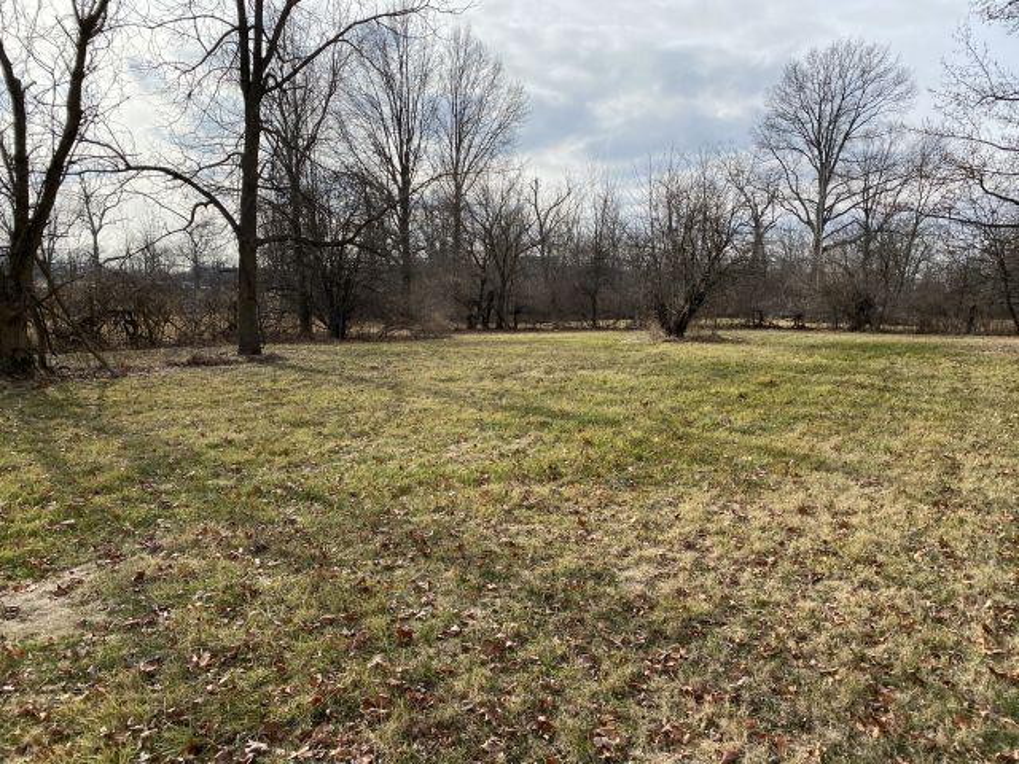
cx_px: 510
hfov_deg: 67.3
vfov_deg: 53.1
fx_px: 765
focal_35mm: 26
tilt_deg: -6.7
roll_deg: -1.3
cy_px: 382
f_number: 1.8
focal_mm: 4.25
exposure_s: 1/1704
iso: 32
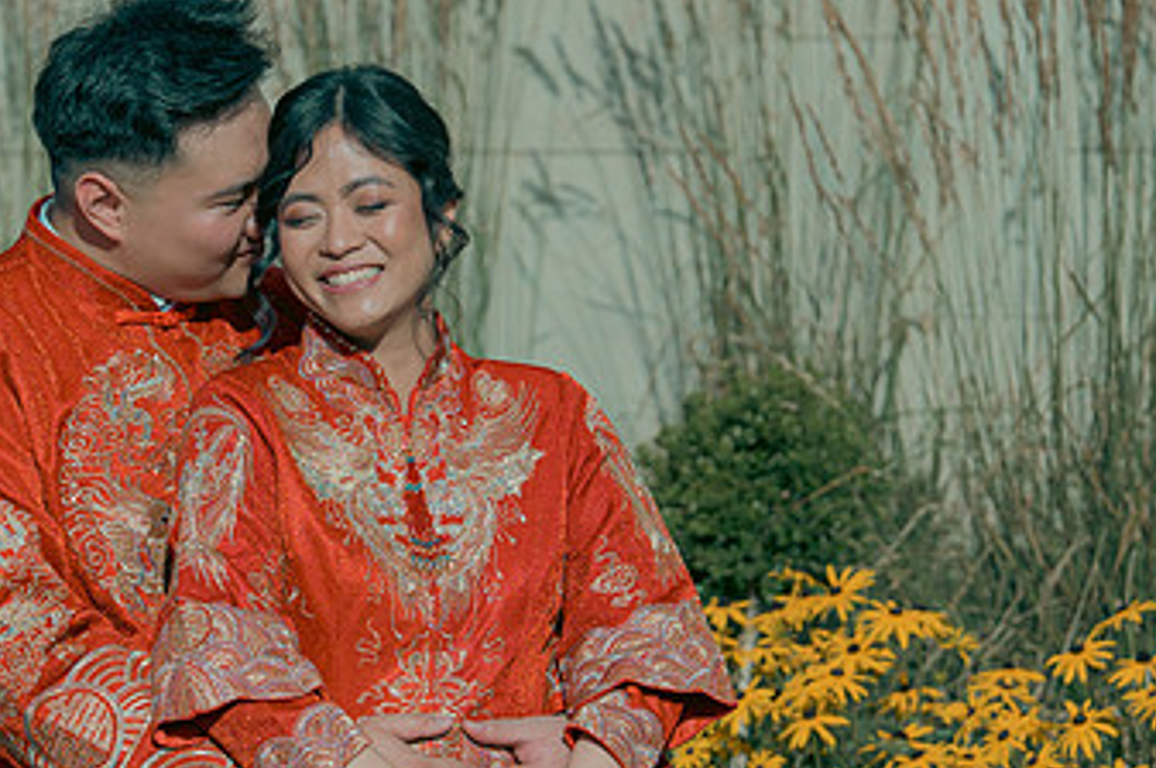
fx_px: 5806
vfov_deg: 7.6
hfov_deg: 11.4
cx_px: 556
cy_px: 492
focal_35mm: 181
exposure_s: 1/2000
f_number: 3.5
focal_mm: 70
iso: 125
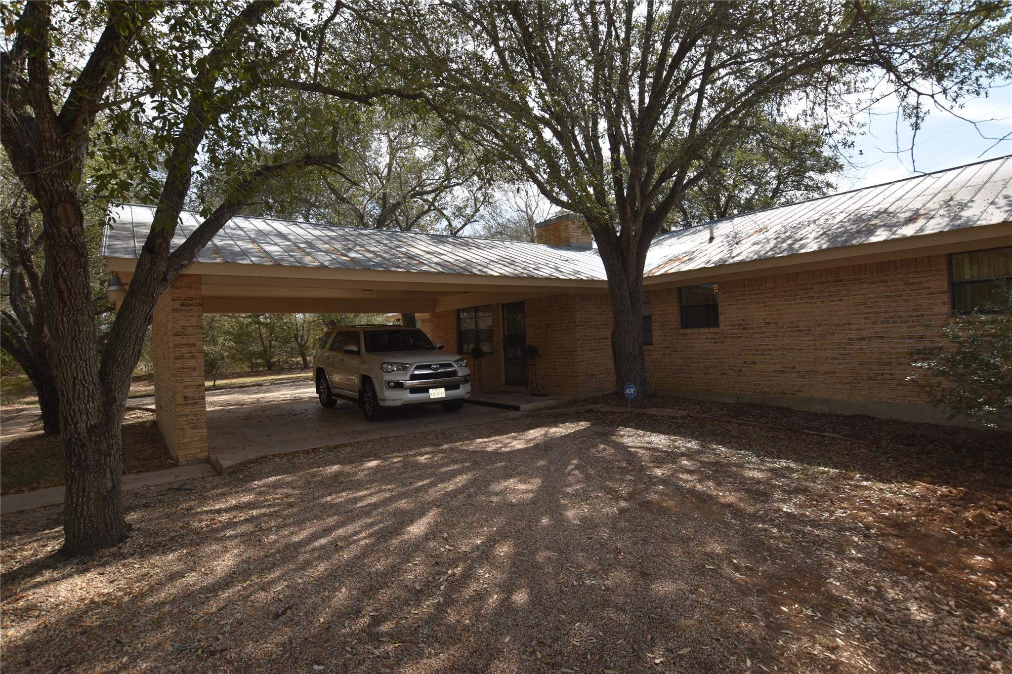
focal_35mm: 18
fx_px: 506
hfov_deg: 90.0
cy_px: 337
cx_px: 506
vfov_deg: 67.4
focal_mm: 12
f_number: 9
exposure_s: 1/200
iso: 100
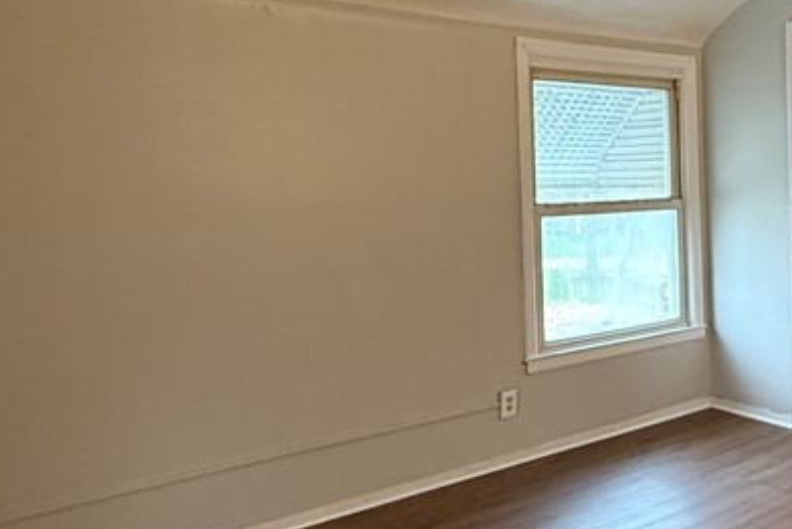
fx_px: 837
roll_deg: +0.3
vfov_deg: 34.9
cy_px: 198
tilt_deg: -1.2
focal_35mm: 38
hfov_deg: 45.7
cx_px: 719
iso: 400
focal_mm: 2.22
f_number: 2.2
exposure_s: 1/60
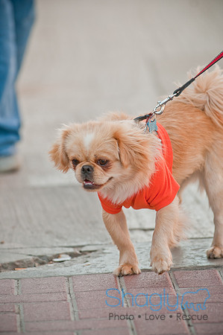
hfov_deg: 4.6
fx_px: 2794
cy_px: 168
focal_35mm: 300
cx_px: 112
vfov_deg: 6.9
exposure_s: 1/640
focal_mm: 200
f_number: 4
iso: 400
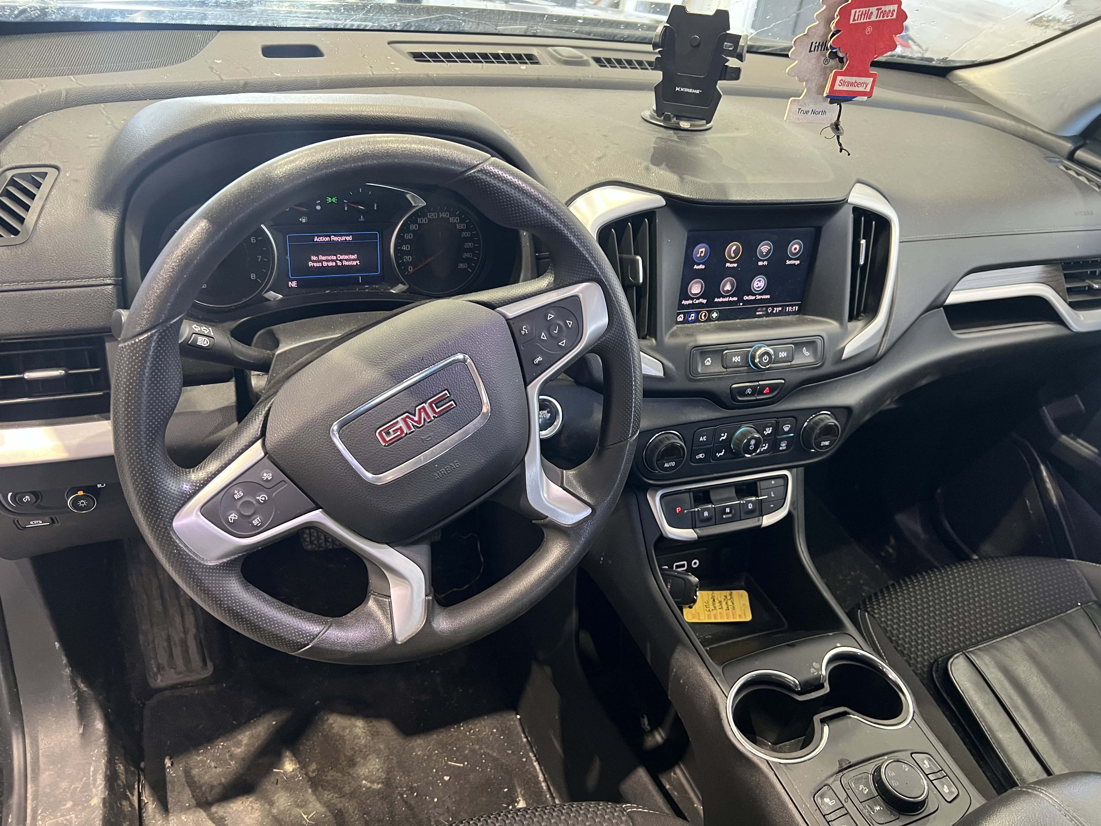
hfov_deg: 67.3
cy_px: 413
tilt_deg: -35.2
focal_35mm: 26
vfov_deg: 53.1
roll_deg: -9.2
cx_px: 550
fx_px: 827
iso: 500
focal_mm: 5.7
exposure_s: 1/60
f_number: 1.5
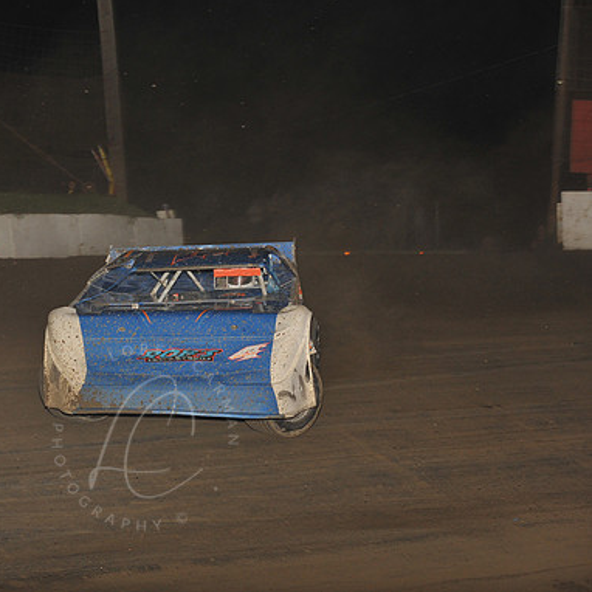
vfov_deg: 13.5
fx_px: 2496
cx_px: 144
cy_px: 294
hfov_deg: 13.5
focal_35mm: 129
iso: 1000
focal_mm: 100
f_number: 6.3
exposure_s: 1/320
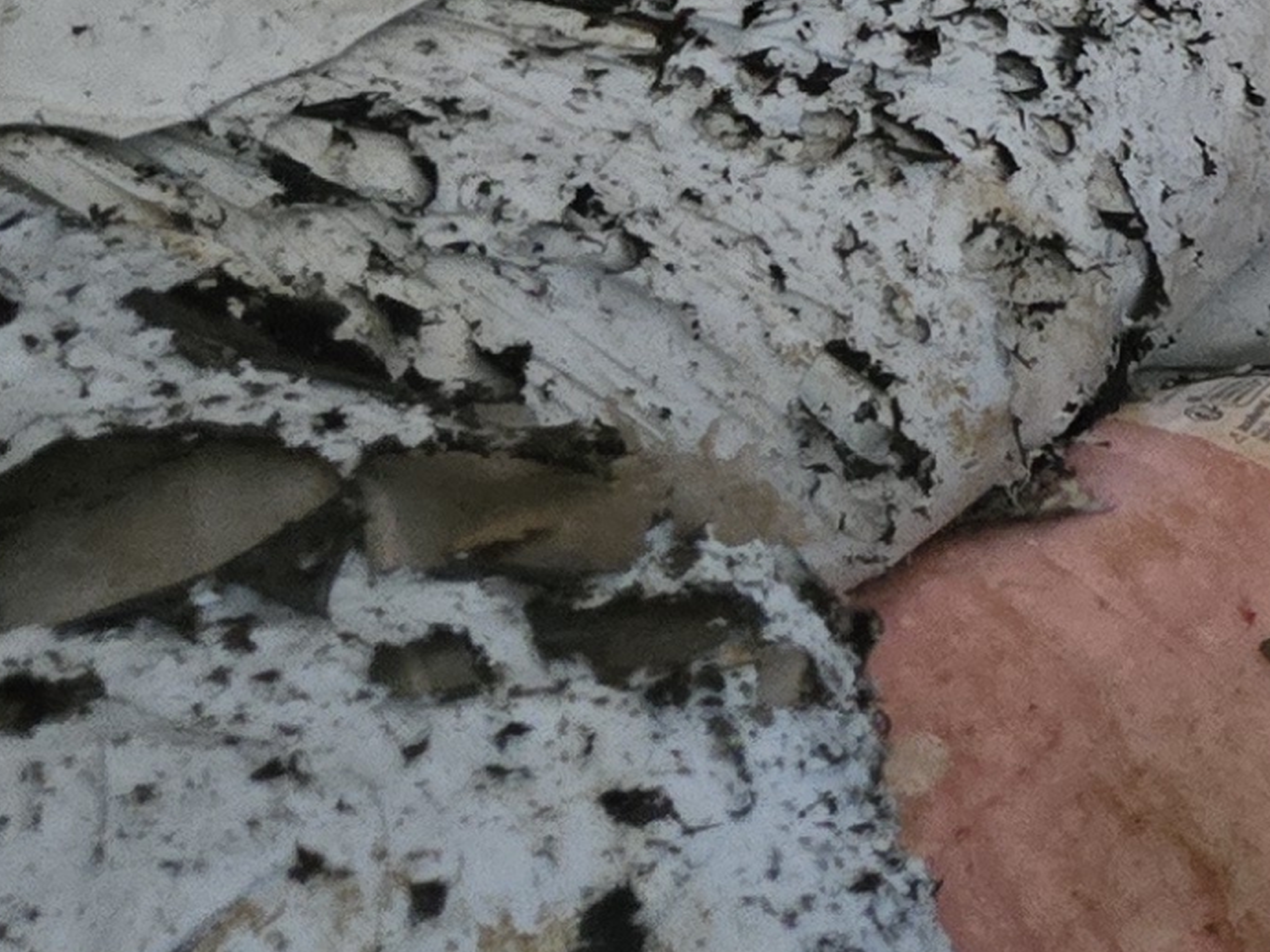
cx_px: 2120
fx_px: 4880
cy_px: -1387
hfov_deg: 13.6
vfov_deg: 9.7
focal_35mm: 133
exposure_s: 1/40
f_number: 1.8
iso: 1600
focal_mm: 5.4
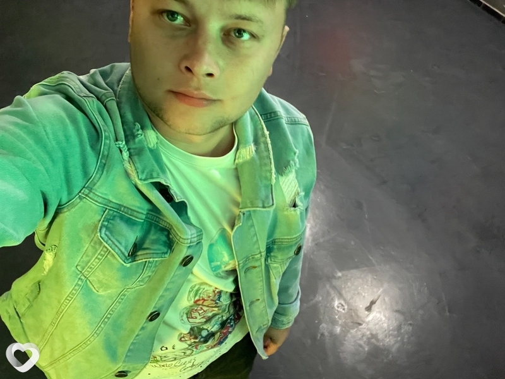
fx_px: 438
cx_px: 252
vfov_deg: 46.8
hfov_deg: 60.0
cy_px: 190
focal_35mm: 30
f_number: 2.2
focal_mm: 2.71
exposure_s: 1/22
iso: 640
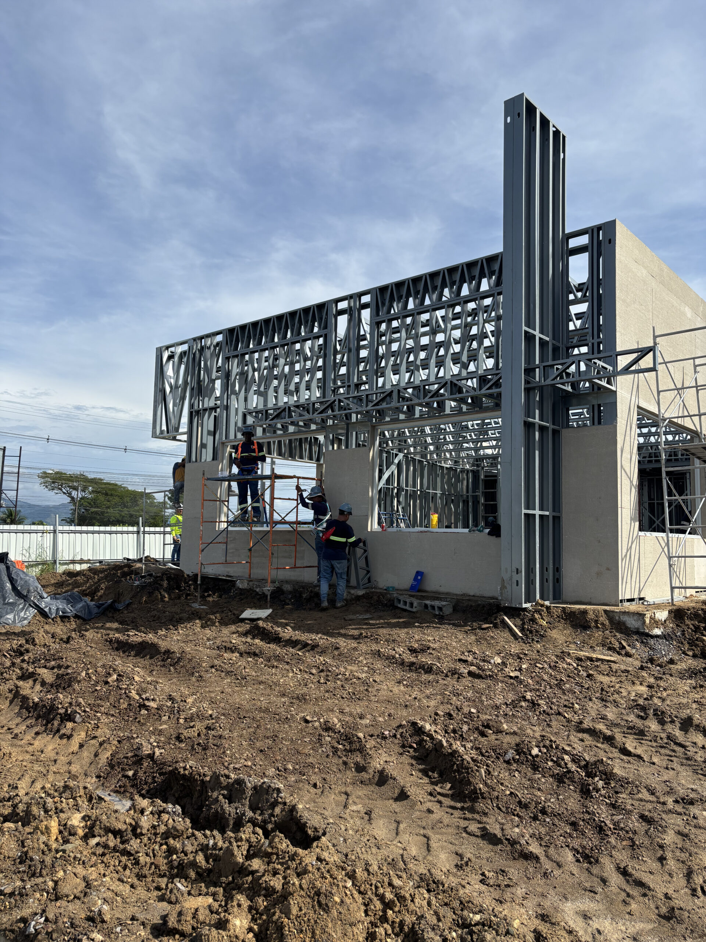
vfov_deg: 67.3
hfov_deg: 53.1
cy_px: 471
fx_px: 707
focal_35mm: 26
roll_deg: -1.0
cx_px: 353
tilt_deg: +5.4
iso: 50
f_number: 1.6
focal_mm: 5.96
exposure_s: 1/3650
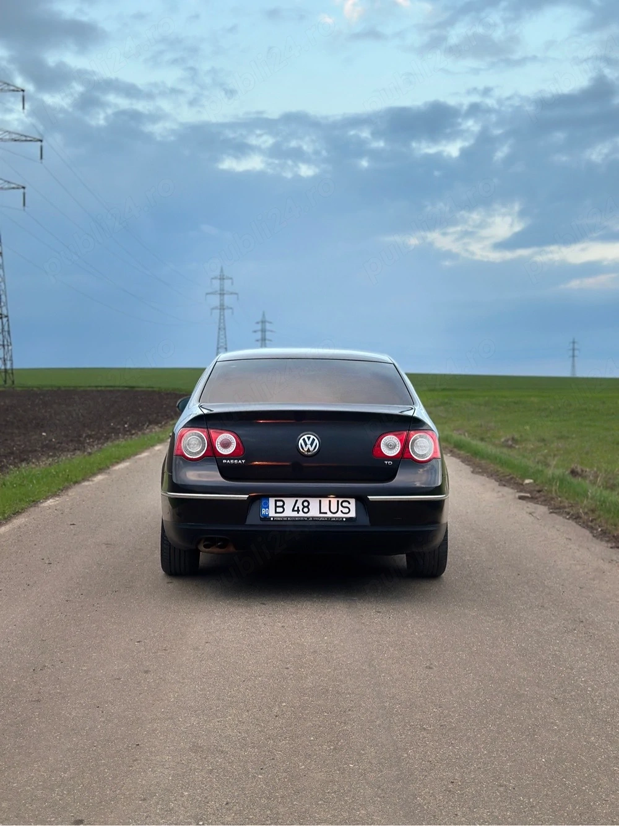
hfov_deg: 30.3
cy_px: 413
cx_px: 310
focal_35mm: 48
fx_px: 1145
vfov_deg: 39.7
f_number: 1.78
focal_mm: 6.86
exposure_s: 1/261
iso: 80
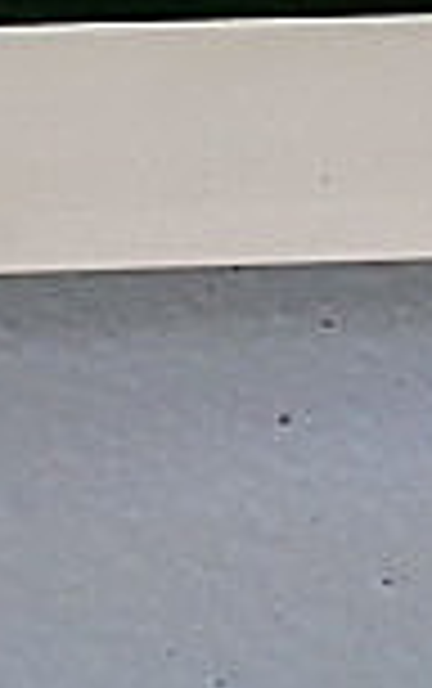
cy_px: -166
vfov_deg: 13.1
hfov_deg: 8.5
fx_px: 2912
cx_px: 274
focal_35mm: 155
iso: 320
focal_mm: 6.3
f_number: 3.1
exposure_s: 1/60
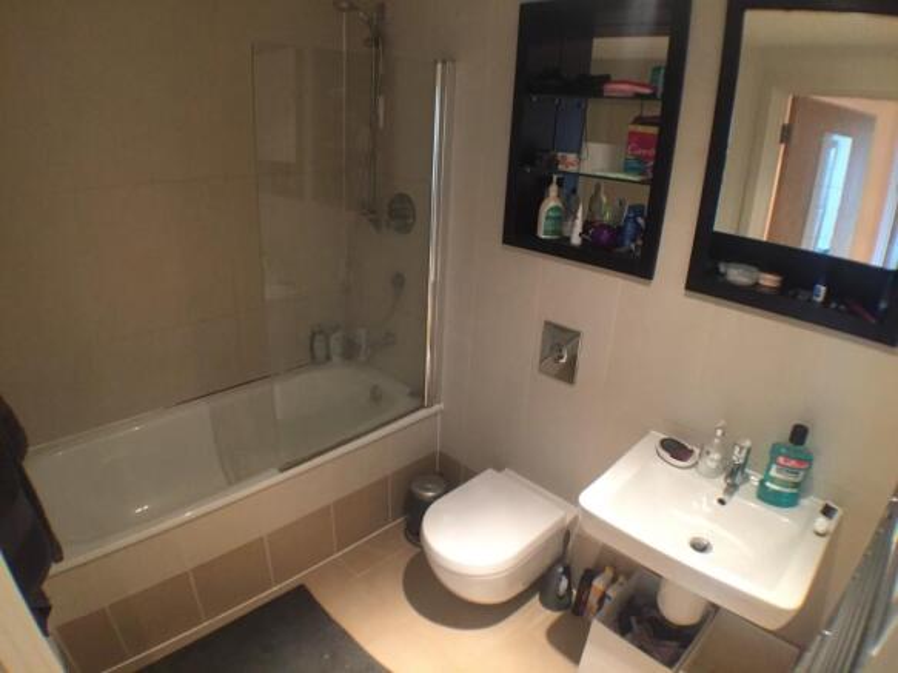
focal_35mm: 29
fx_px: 752
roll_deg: -3.1
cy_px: 336
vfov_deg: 48.2
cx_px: 449
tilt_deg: -20.4
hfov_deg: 61.7
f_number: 2.2
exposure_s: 1/20
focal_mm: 4.15
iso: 250
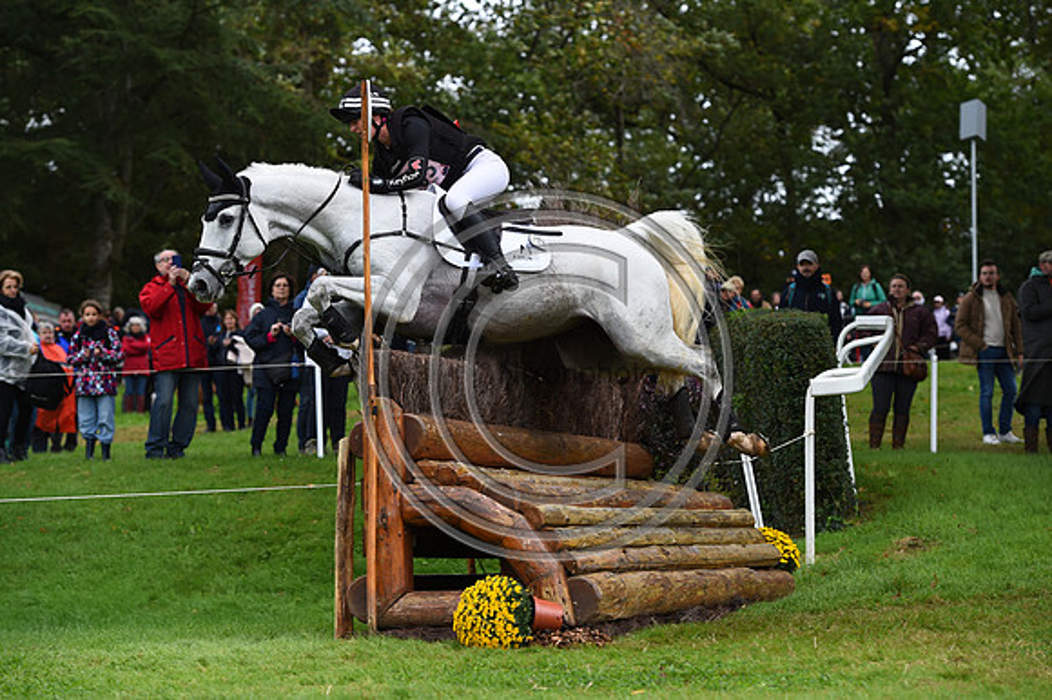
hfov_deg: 16.8
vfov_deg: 11.2
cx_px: 526
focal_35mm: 122
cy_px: 350
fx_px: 3563
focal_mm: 122
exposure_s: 1/1250
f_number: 4.5
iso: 400
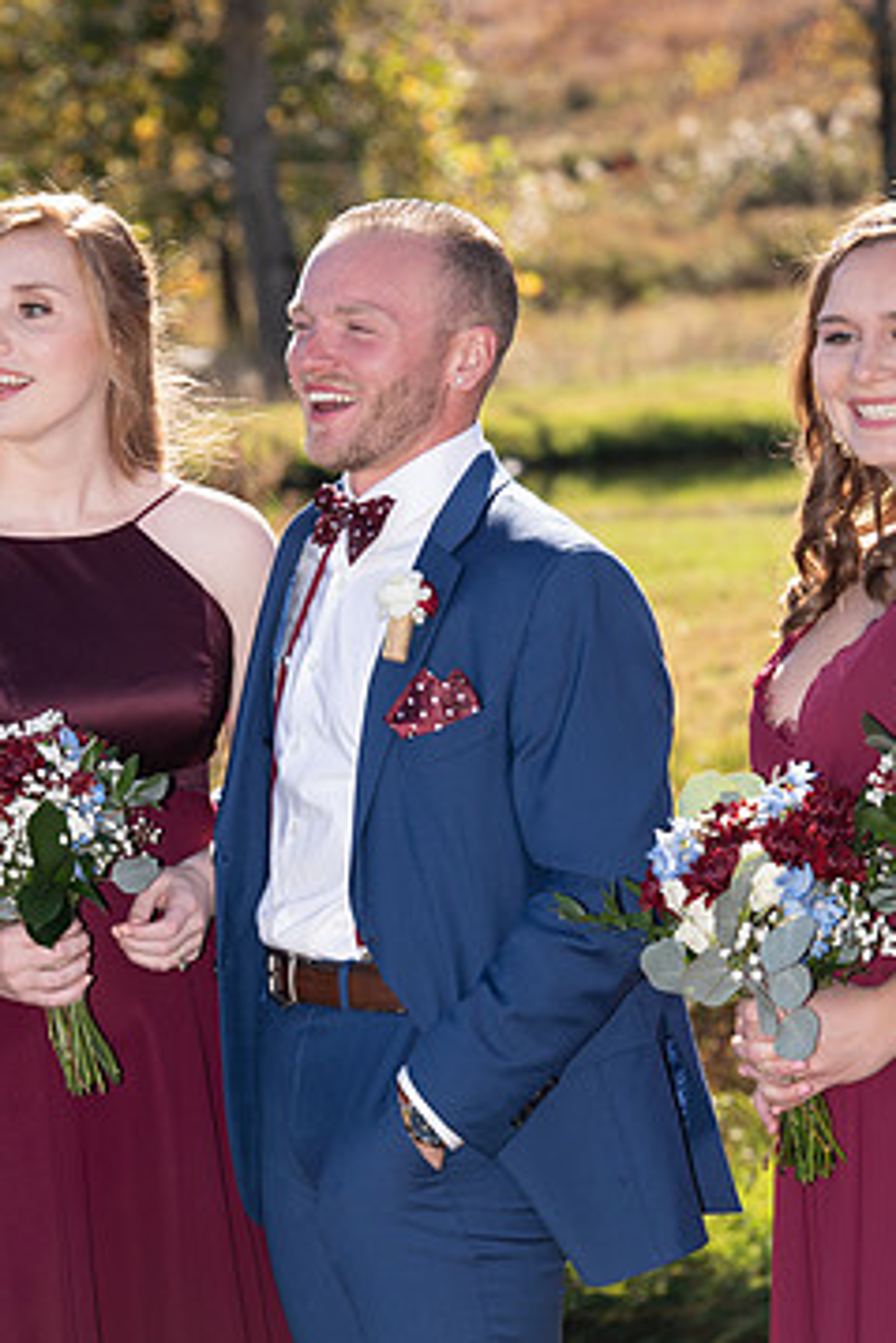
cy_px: 705
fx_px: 5855
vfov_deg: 13.1
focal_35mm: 157
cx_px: 371
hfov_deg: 8.7
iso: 80
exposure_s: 1/200
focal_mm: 125
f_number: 7.1
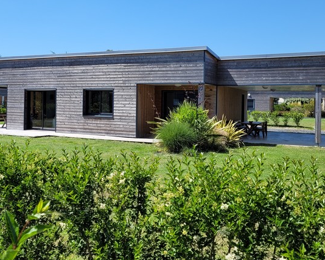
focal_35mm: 38
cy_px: 99
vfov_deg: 38.9
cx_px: 125
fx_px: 365
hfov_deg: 47.6
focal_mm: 5.4
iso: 40
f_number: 1.8
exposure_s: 1/1962
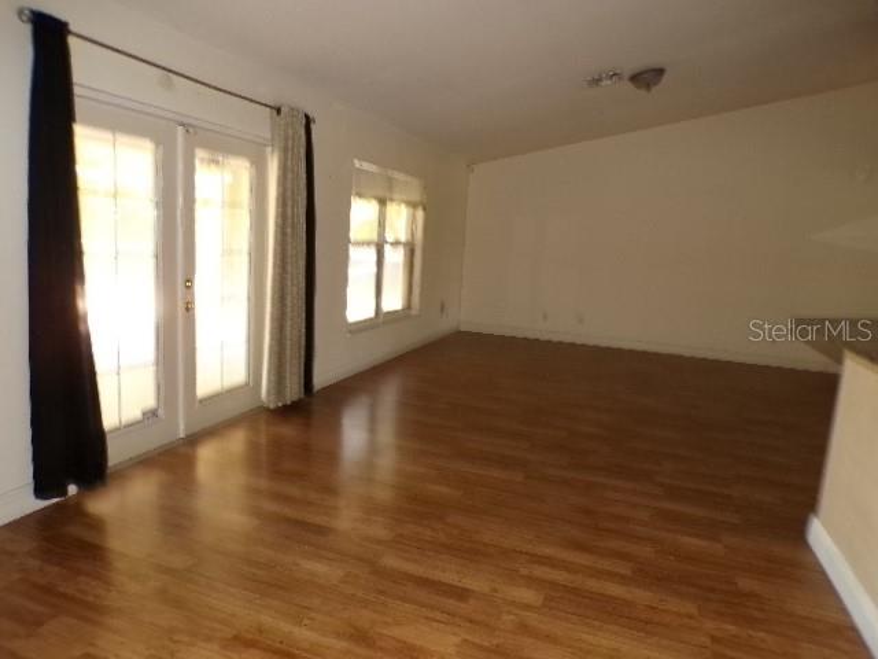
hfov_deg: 71.6
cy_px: 330
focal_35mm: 24
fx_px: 609
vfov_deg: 56.8
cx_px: 439
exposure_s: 1/34
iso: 200
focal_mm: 4.3
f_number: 3
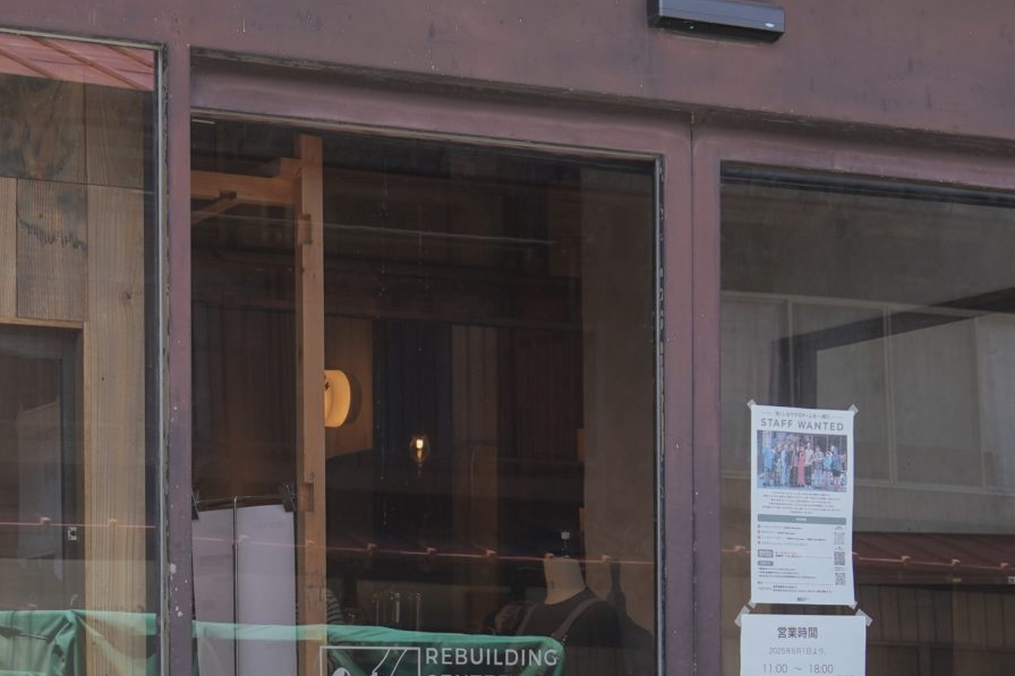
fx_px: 2819
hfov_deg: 20.2
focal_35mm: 100
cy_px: 761
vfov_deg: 13.4
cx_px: 218
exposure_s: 1/160
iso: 100
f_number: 5.6
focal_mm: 35
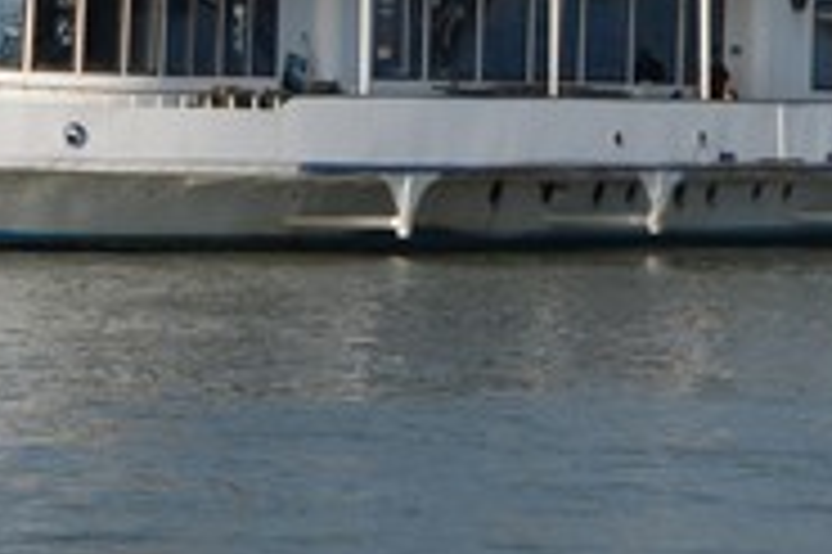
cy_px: -734
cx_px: -18
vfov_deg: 4.4
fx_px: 6979
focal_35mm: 302
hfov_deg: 6.8
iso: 100
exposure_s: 1/320
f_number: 9
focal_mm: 31
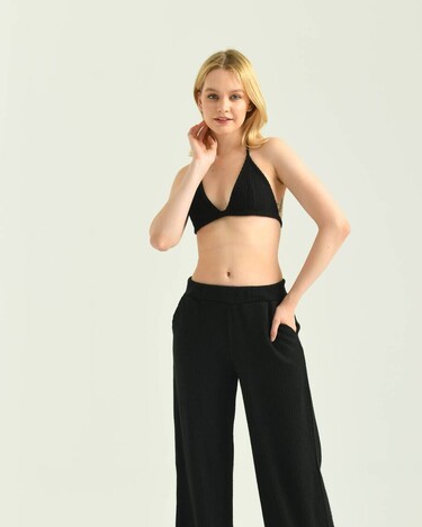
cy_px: 370
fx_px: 1640
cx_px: 236
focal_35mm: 105
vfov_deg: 18.2
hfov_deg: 14.7
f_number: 5.6
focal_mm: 70
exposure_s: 1/160
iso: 125
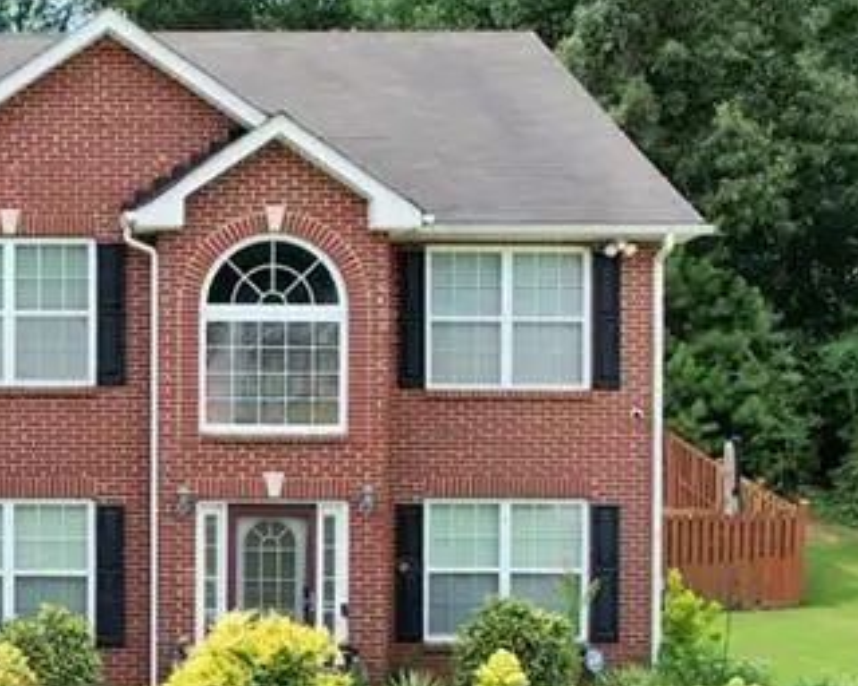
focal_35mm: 66
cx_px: -59
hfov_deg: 26.7
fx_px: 1676
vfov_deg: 22.4
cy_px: 667
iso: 110
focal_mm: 8.38
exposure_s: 1/1250
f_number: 2.8
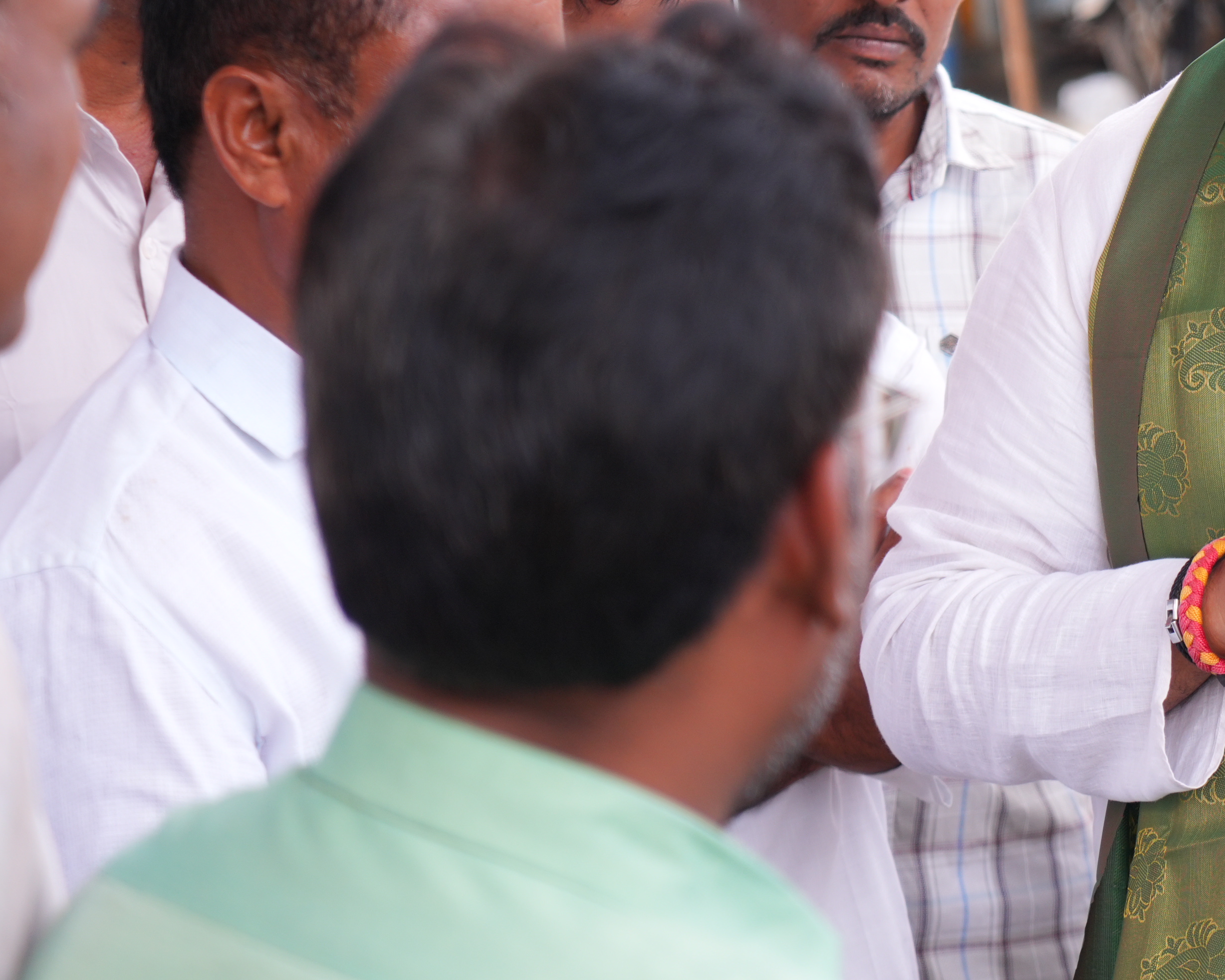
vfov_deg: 9.2
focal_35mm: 167
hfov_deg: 11.3
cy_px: 181
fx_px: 6055
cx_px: 1500
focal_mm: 70
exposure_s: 1/320
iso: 320
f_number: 4
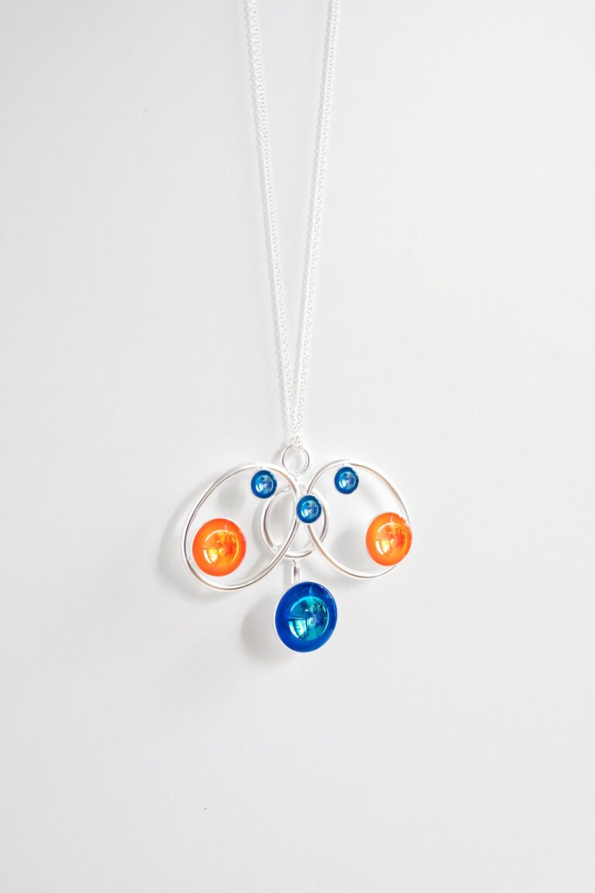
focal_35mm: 48
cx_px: 298
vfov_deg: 41.1
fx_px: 1191
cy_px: 446
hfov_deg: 28.0
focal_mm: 48
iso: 100
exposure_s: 1/2
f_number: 16
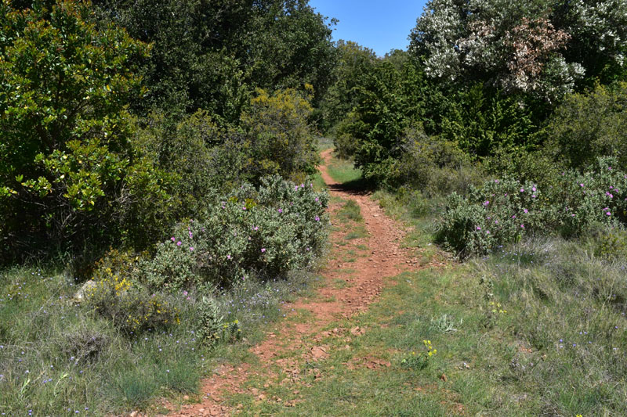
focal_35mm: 34
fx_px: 601
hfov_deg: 55.1
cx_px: 314
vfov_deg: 38.3
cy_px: 208
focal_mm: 23
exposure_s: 1/400
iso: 400
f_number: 14
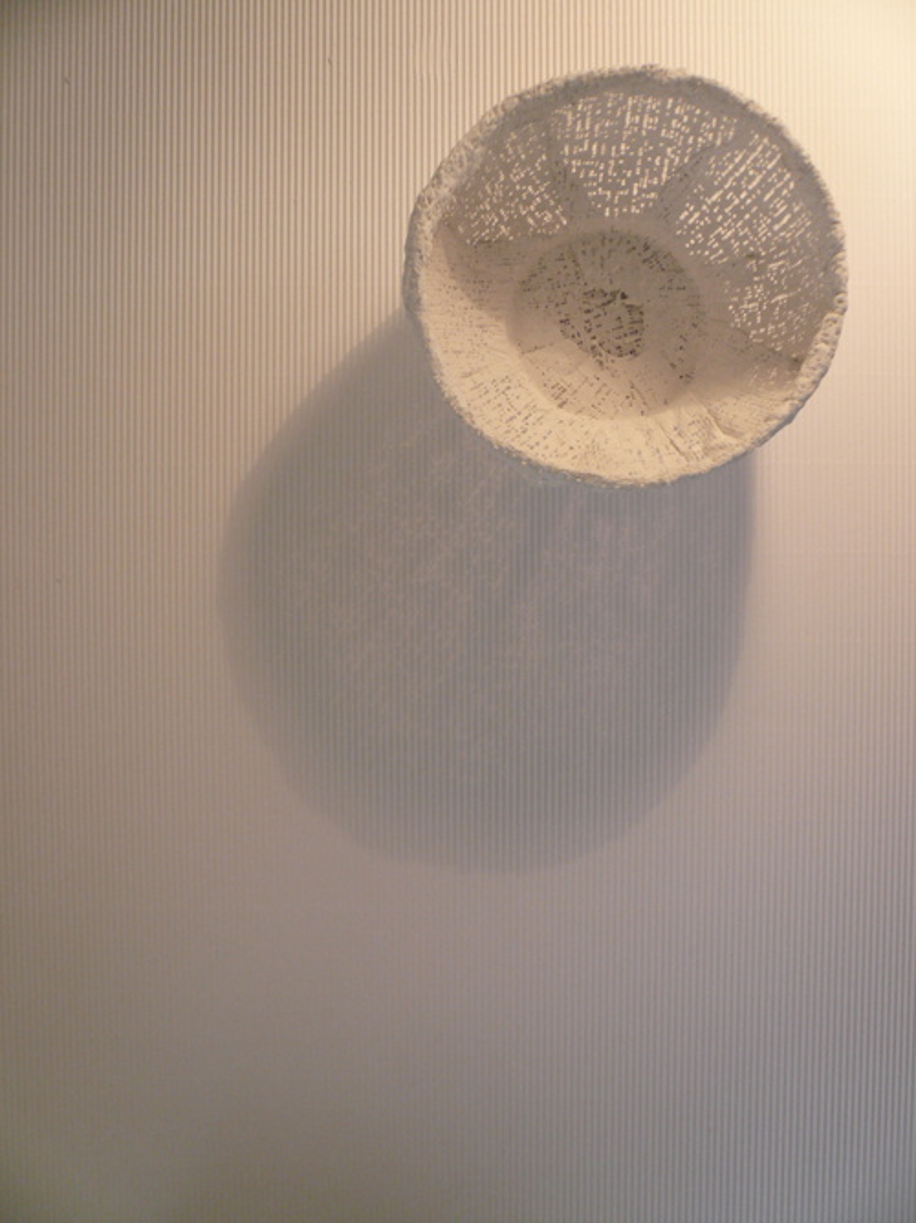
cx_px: 458
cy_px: 612
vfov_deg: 63.5
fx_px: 988
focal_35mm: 28
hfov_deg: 49.7
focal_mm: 4.6
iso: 200
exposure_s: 1/200
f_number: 2.8
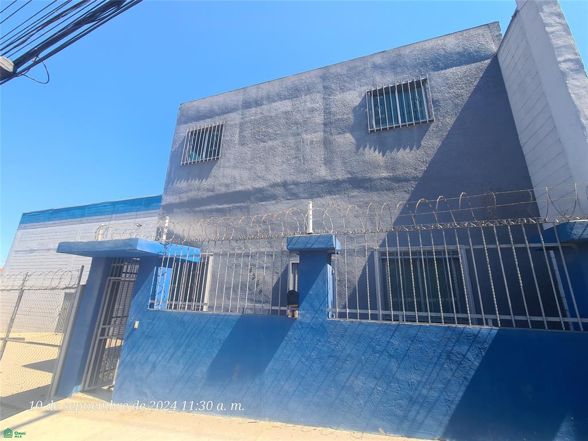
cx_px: 294
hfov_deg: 106.2
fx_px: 221
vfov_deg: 89.9
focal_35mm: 13
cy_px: 220
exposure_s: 1/602
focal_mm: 2.2
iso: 50
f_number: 2.2
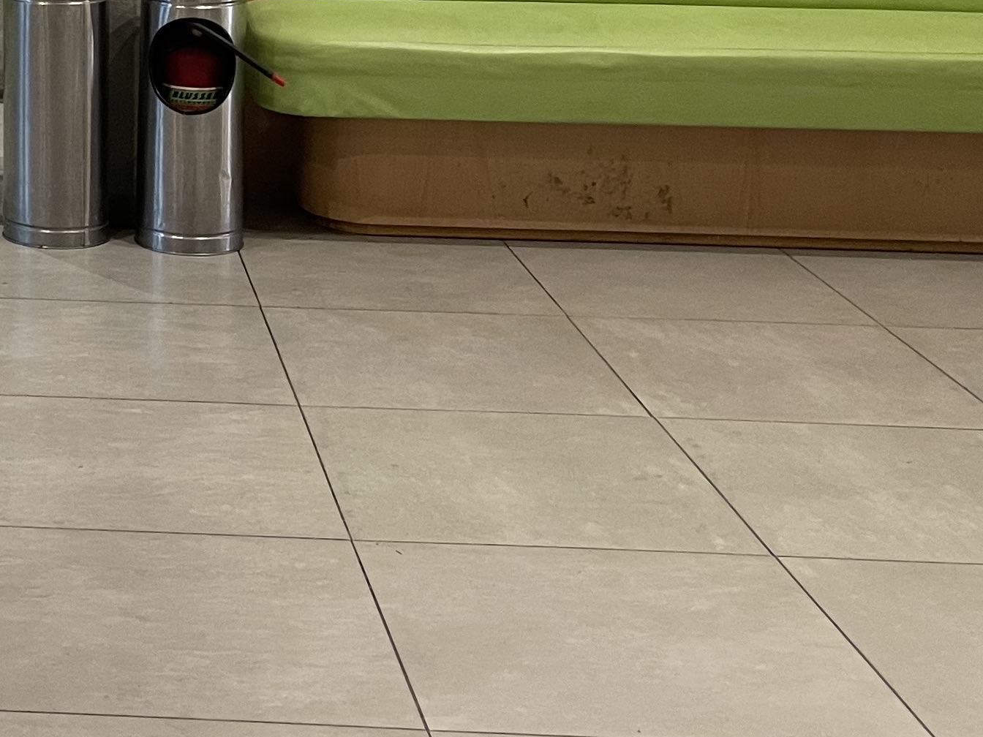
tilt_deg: -5.9
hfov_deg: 23.9
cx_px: -164
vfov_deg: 18.6
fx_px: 2130
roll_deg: -0.1
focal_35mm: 75
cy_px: -153
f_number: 1.6
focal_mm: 5.1
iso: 250
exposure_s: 1/42
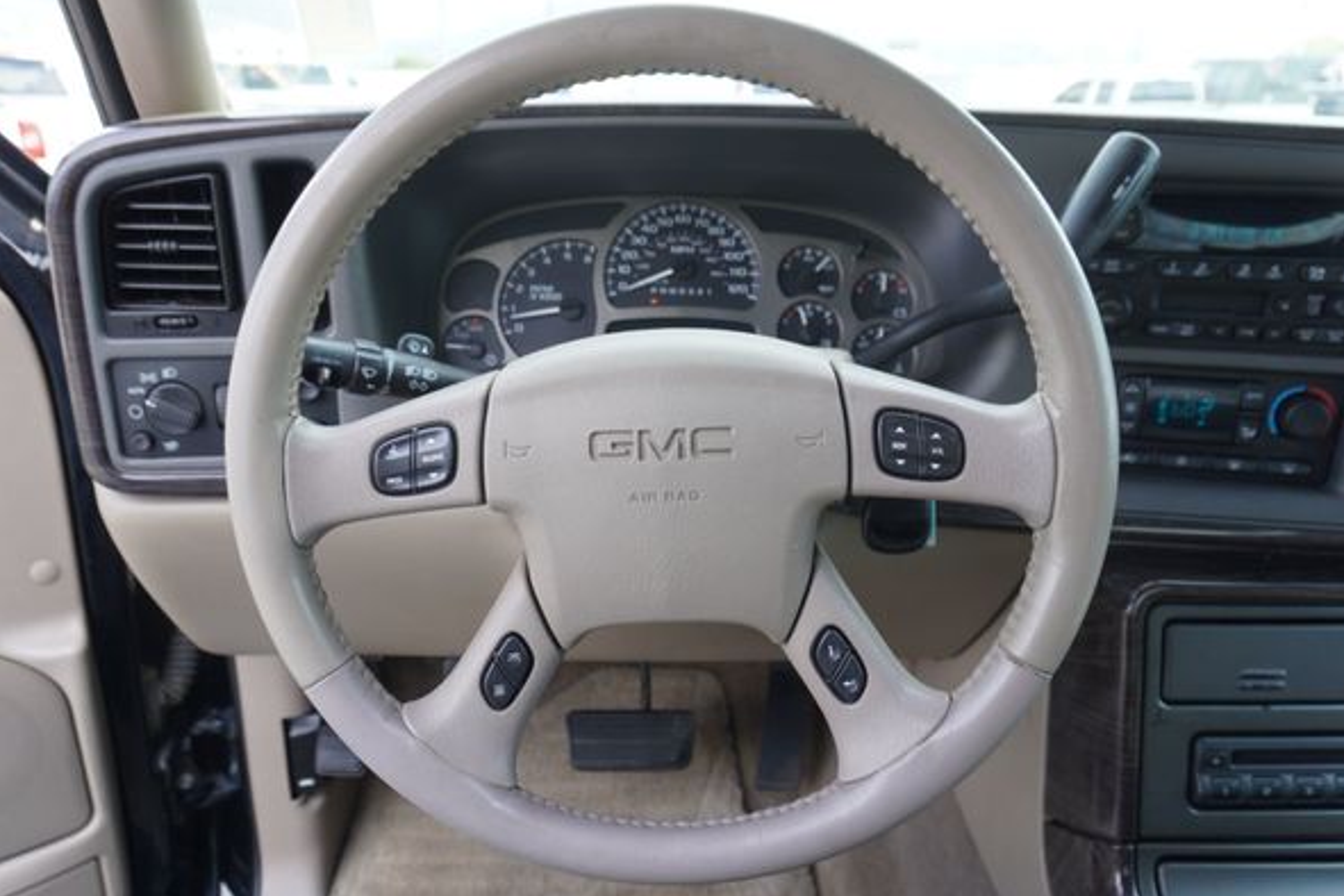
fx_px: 971
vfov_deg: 49.5
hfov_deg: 69.4
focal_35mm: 26
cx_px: 653
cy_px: 478
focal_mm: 16
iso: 100
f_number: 4
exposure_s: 1/80
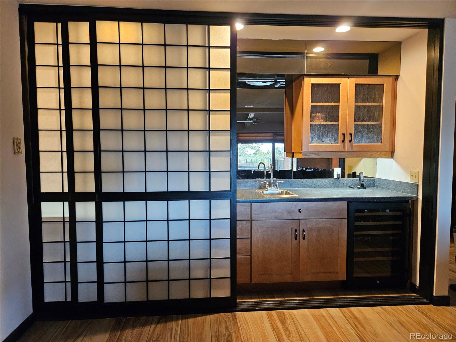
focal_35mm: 23
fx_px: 303
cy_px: 171
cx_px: 228
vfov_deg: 58.9
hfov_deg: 73.9
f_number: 1.8
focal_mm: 5.4
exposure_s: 1/120
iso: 800
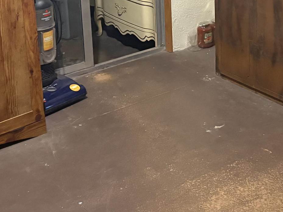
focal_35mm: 86
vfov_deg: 16.8
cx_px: 205
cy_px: 3
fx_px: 703
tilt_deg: -15.8
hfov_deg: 22.6
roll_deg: +2.2
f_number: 1.6
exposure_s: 1/30
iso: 640
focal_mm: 5.96
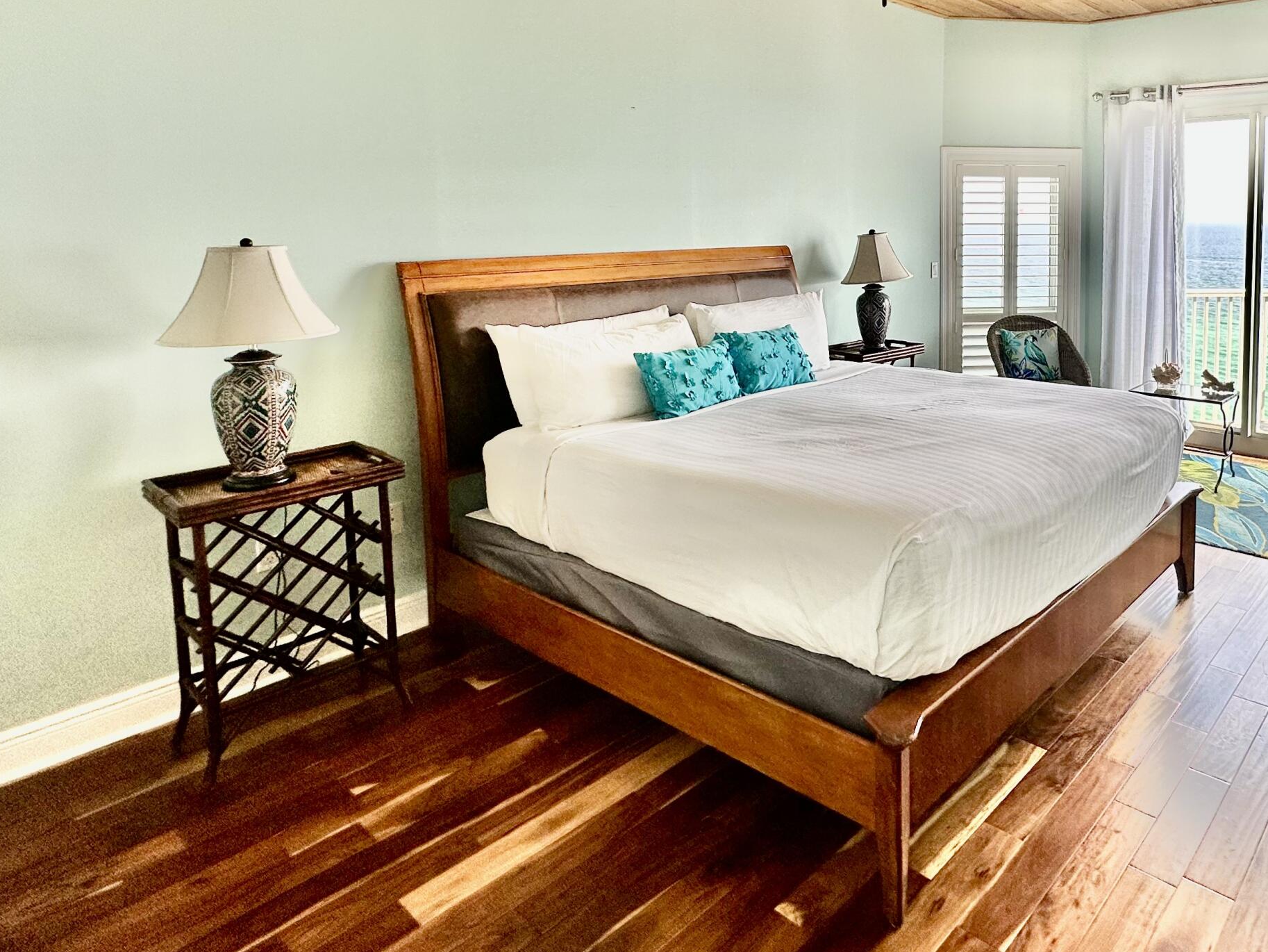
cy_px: 281
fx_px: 843
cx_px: 914
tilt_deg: -3.2
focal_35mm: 23
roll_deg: +0.3
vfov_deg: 56.9
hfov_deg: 70.1
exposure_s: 1/99
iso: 50
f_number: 2.2
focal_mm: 2.22
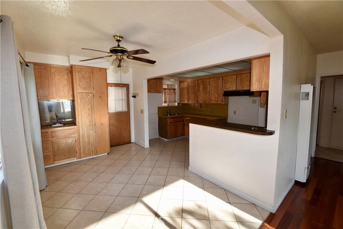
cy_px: 114
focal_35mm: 15
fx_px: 143
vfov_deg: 77.4
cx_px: 172
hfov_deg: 100.4
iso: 250
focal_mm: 15
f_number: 5.6
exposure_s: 1/125
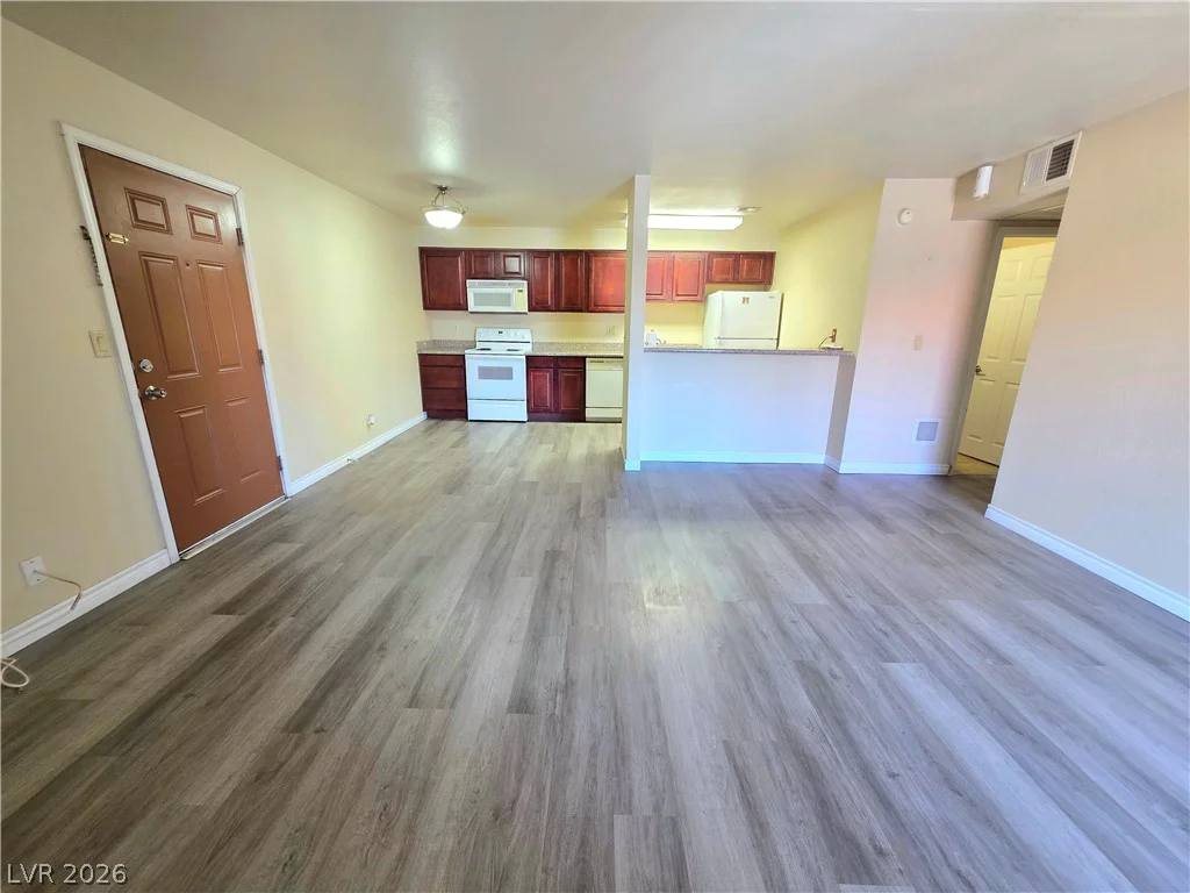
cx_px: 595
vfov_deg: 89.9
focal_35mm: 13
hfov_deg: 106.2
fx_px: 447
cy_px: 446
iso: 320
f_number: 1.9
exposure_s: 1/60.2
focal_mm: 2.2
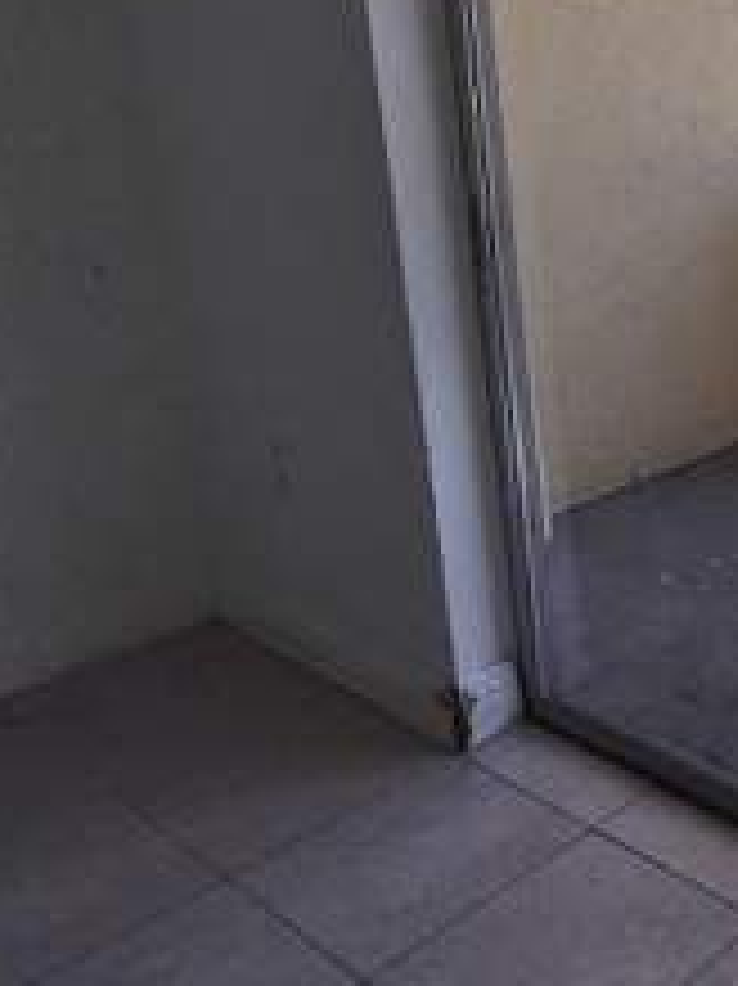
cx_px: 1058
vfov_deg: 47.9
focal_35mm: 38
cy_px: 302
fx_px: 1081
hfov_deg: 27.9
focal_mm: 2.2
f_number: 2.2
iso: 50
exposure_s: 1/588
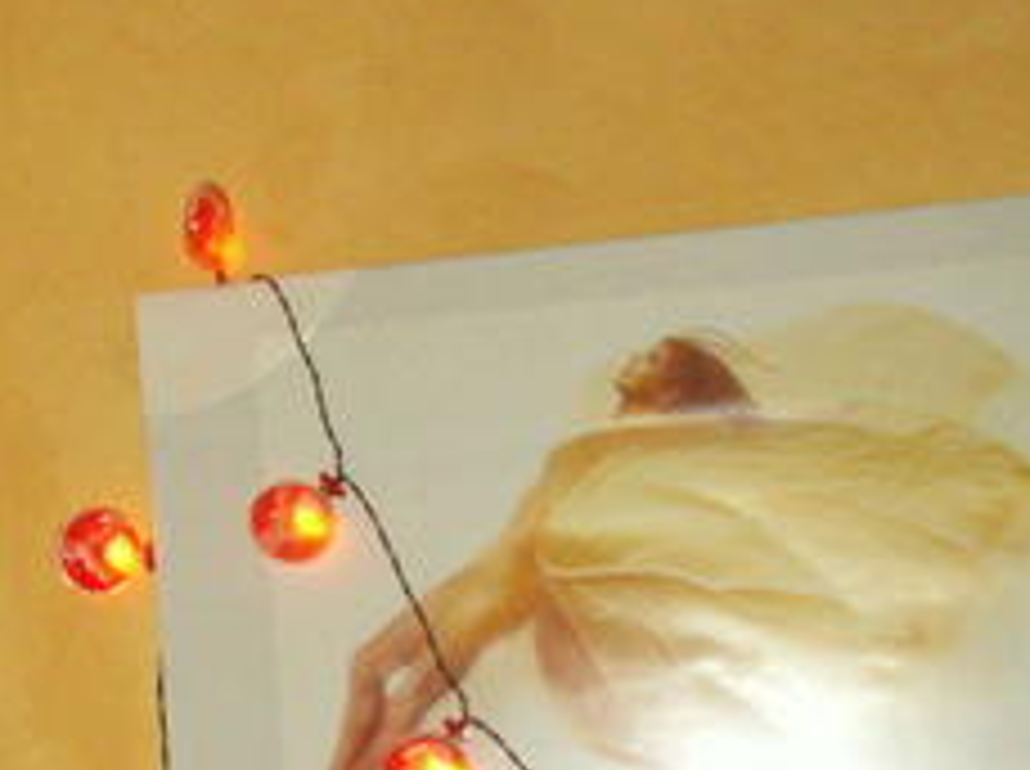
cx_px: -76
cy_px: 919
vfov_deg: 14.6
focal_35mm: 98
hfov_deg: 19.3
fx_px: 2911
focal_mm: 5.86
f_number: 2.8
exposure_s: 1/40
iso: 160
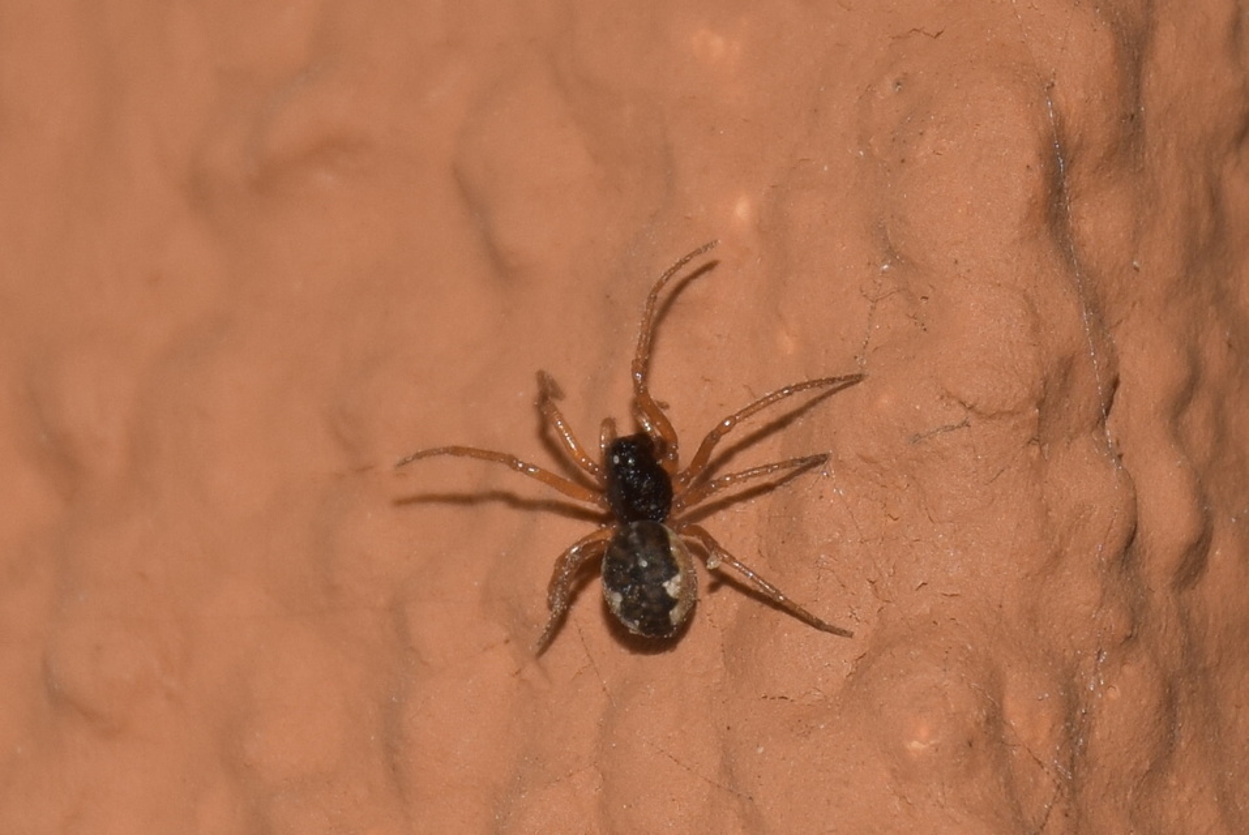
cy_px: 418
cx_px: 624
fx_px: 6771
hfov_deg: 10.5
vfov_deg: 7.1
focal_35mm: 195
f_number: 8
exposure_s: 1/60
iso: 100
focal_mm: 130
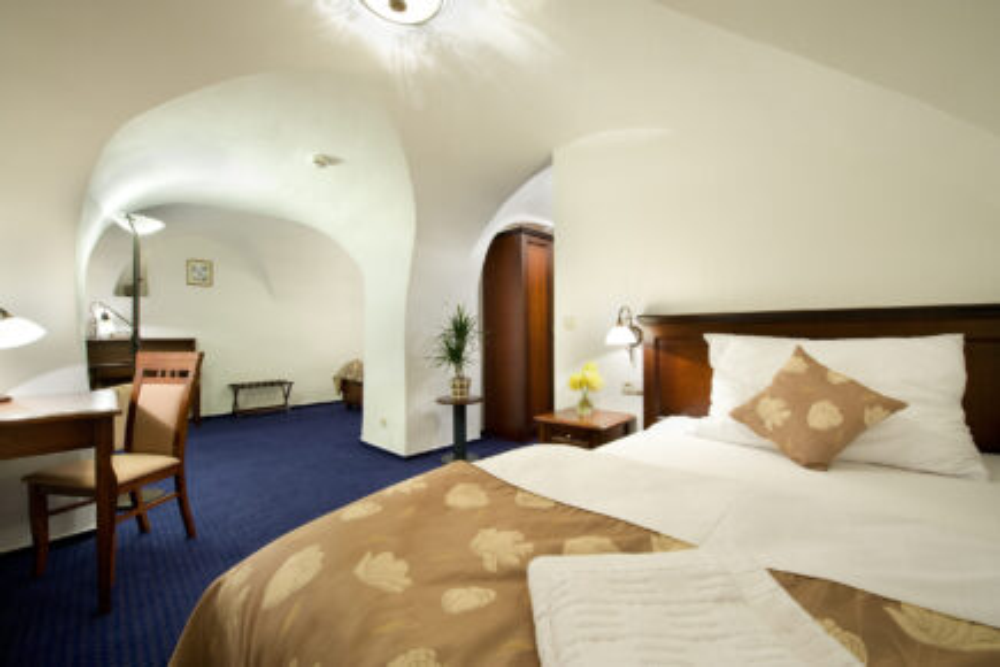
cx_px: 500
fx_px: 389
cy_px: 334
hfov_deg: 104.3
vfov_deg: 81.2
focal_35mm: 14
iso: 200
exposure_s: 1
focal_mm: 14
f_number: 10
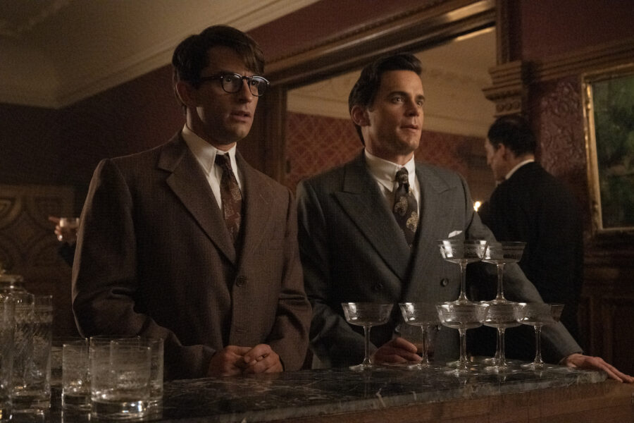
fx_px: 828
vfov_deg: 28.6
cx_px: 317
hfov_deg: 41.9
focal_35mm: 47
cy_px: 212
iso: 6400
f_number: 5
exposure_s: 1/80
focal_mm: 47
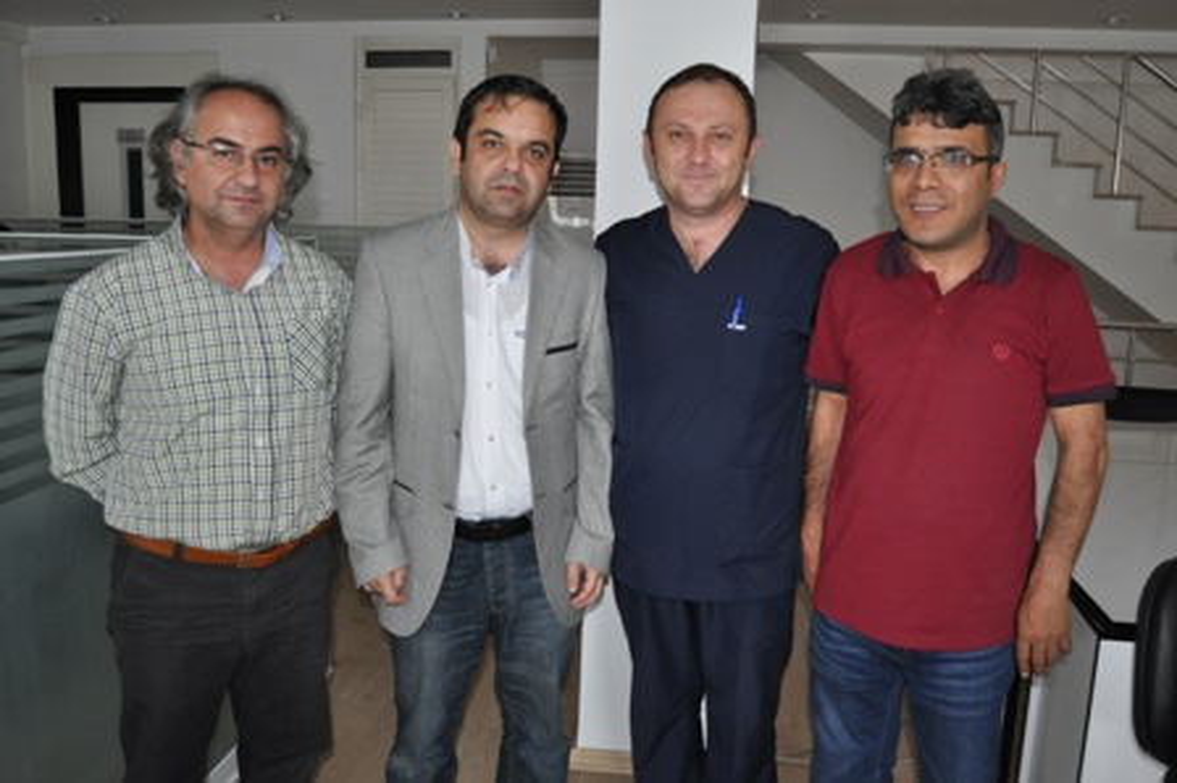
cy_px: 392
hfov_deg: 62.0
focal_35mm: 30
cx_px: 588
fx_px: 980
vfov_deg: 43.5
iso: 800
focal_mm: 20
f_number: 3.5
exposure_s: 1/60
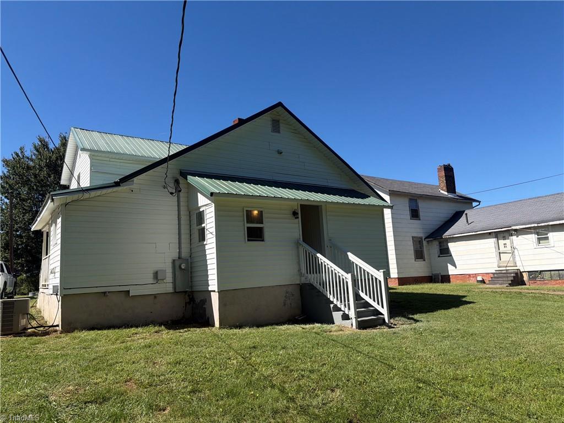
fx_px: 391
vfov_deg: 56.8
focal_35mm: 24
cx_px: 282
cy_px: 212
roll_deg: +3.7
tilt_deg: +9.3
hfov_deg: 71.6
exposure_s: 1/6173
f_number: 1.78
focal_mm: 6.76
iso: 80
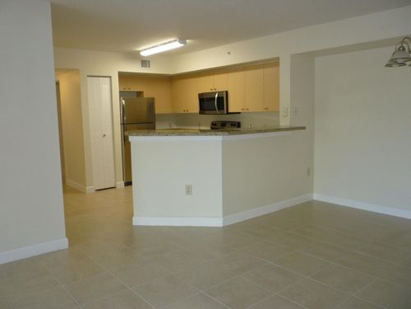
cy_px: 154
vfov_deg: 48.2
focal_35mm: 29
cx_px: 206
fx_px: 344
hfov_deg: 61.7
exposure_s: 1/30
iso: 100
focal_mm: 5.2
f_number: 3.3
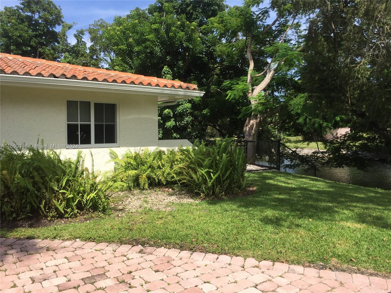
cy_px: 146
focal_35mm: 29
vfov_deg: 48.2
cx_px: 196
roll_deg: -1.5
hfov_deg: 61.7
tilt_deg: -3.3
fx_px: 328
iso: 32
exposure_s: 1/1647
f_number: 2.2
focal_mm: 4.15
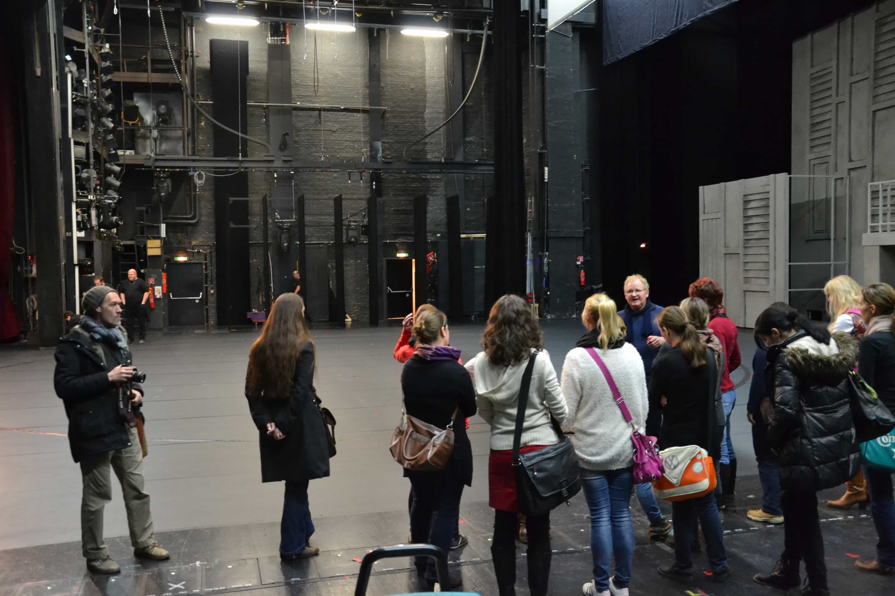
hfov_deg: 53.1
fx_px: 895
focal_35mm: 36
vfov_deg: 36.9
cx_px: 448
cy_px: 298
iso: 3200
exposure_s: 1/50
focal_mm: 24
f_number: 3.8
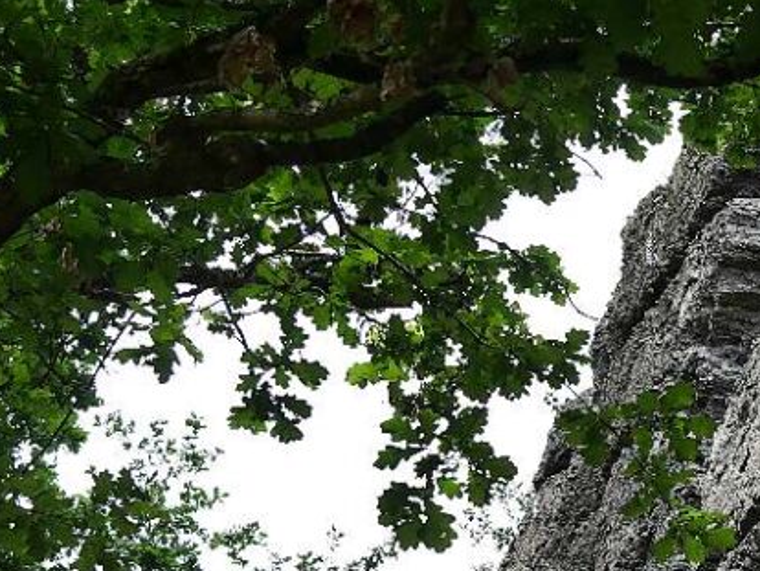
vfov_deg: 14.8
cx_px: 813
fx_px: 2175
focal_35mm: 99
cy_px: 498
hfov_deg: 19.1
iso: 200
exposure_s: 1/640
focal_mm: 20
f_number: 4
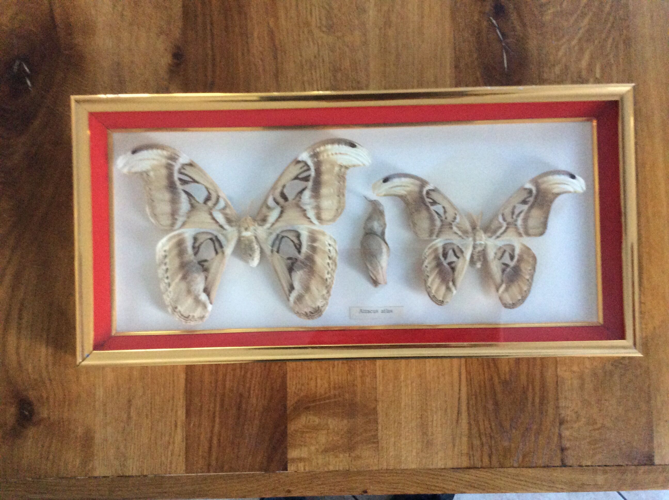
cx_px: 334
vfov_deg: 44.1
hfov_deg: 56.9
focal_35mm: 32
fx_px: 618
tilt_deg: -87.3
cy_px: 250
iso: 250
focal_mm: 3.3
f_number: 2.4
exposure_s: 1/25
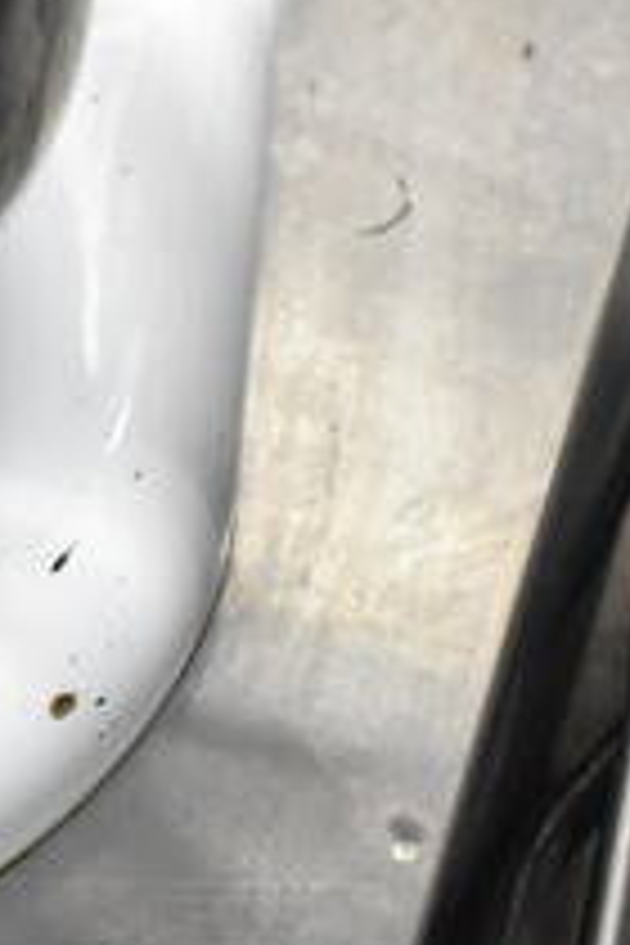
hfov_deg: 8.9
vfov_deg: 12.6
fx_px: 3942
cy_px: -716
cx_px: -364
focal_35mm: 150
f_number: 3.8
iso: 1600
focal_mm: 23
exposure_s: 1/50
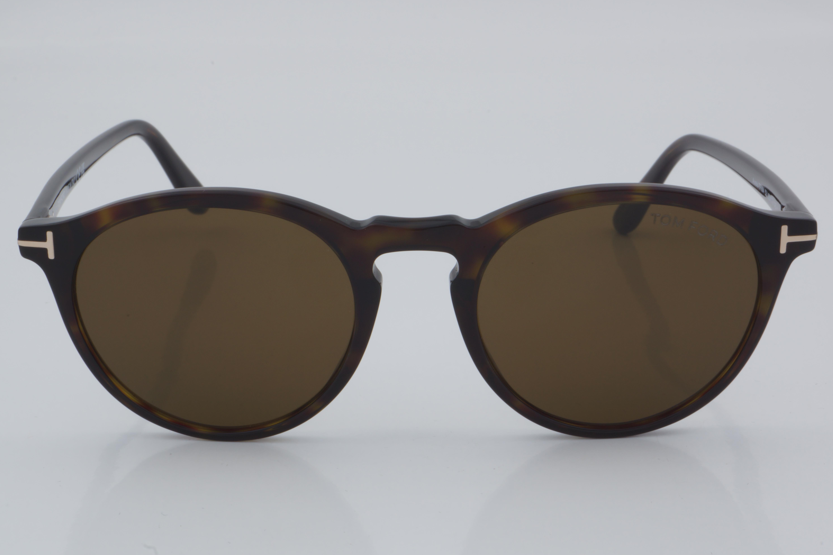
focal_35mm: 84
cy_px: 277
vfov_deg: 16.4
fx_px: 1932
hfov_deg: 24.3
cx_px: 416
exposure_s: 1/4
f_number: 32
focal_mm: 55
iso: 100
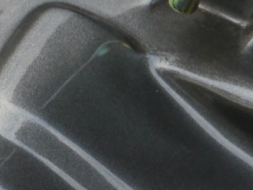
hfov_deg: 7.3
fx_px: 1894
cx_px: -311
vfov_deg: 5.7
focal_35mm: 259
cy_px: 178
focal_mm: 26
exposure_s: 1/60
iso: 250
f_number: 4.7
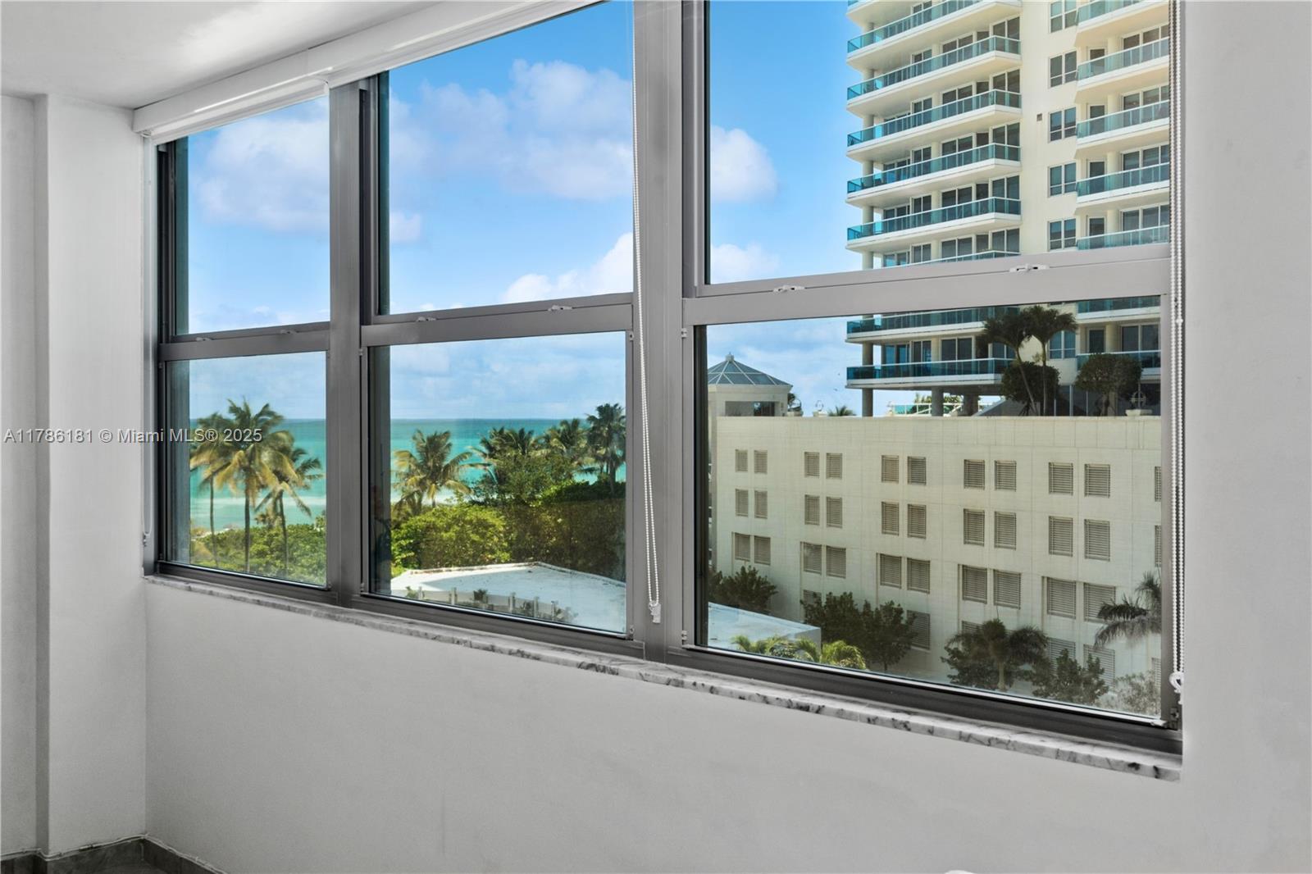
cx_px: 656
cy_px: 437
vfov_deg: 37.8
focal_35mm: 35
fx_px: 1275
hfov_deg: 54.4
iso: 200
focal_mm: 35
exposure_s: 1/30
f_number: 8
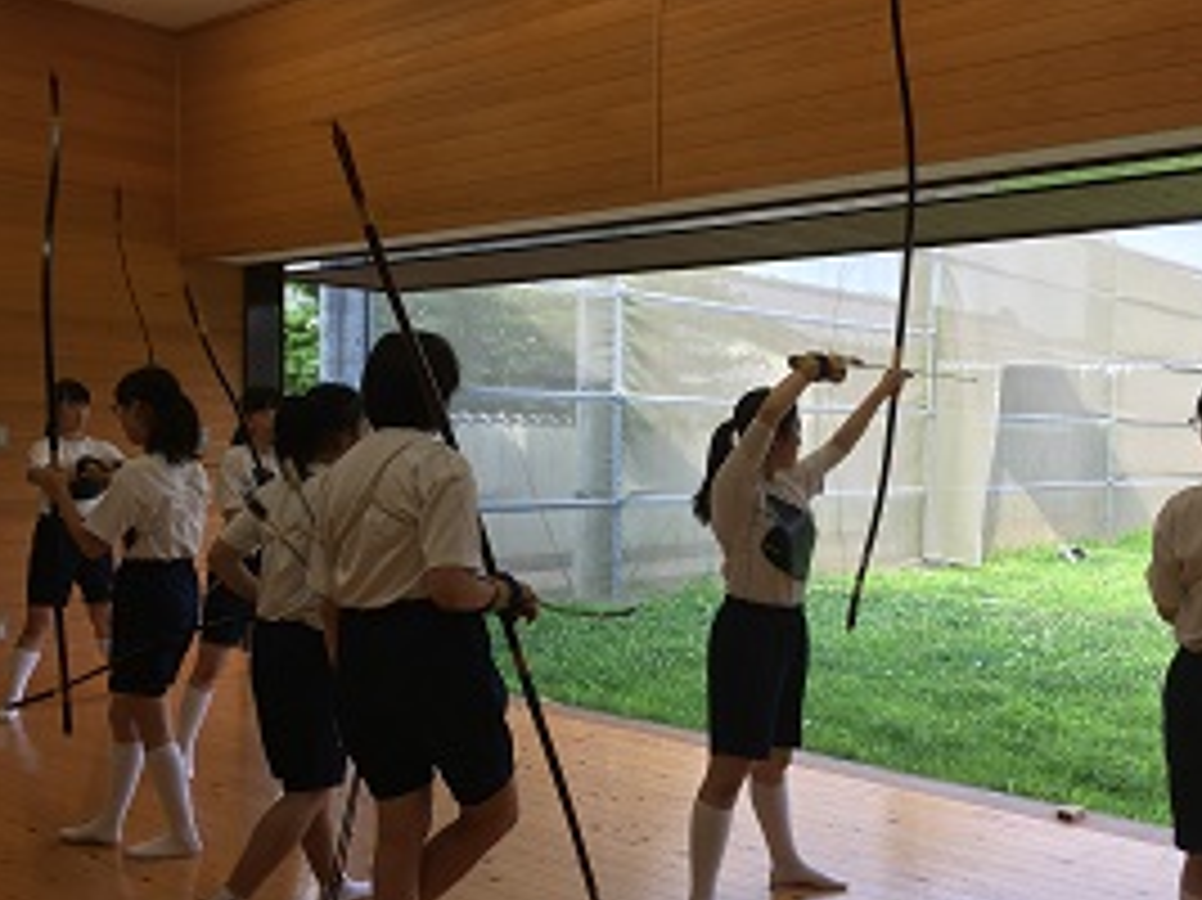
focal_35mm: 38
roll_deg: -1.0
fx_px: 1319
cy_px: 500
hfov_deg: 49.0
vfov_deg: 37.6
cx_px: 608
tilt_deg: -3.1
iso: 25
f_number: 2.2
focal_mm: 4.15
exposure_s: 1/120
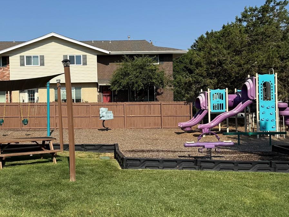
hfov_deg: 43.0
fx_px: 359
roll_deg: +1.7
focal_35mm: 43
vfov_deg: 33.6
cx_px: 87
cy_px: 106
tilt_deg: +0.4
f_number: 1.78
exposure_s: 1/5319
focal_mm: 6.76
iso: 80
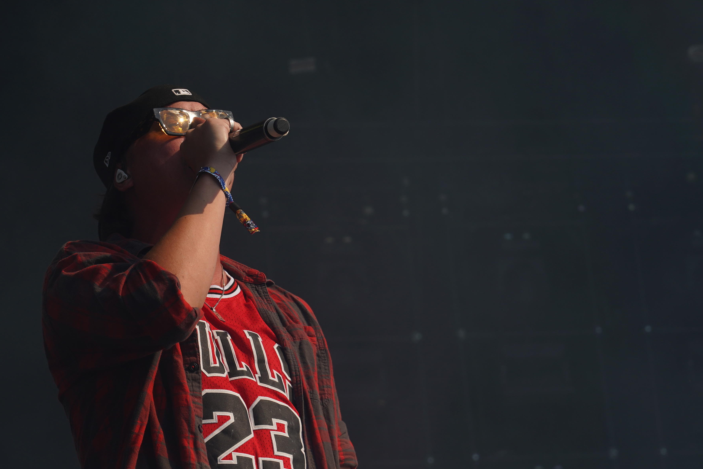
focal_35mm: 178
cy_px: 344
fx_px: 3476
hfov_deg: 11.5
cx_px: 204
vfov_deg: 7.7
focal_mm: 105
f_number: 8
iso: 100
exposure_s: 1/500
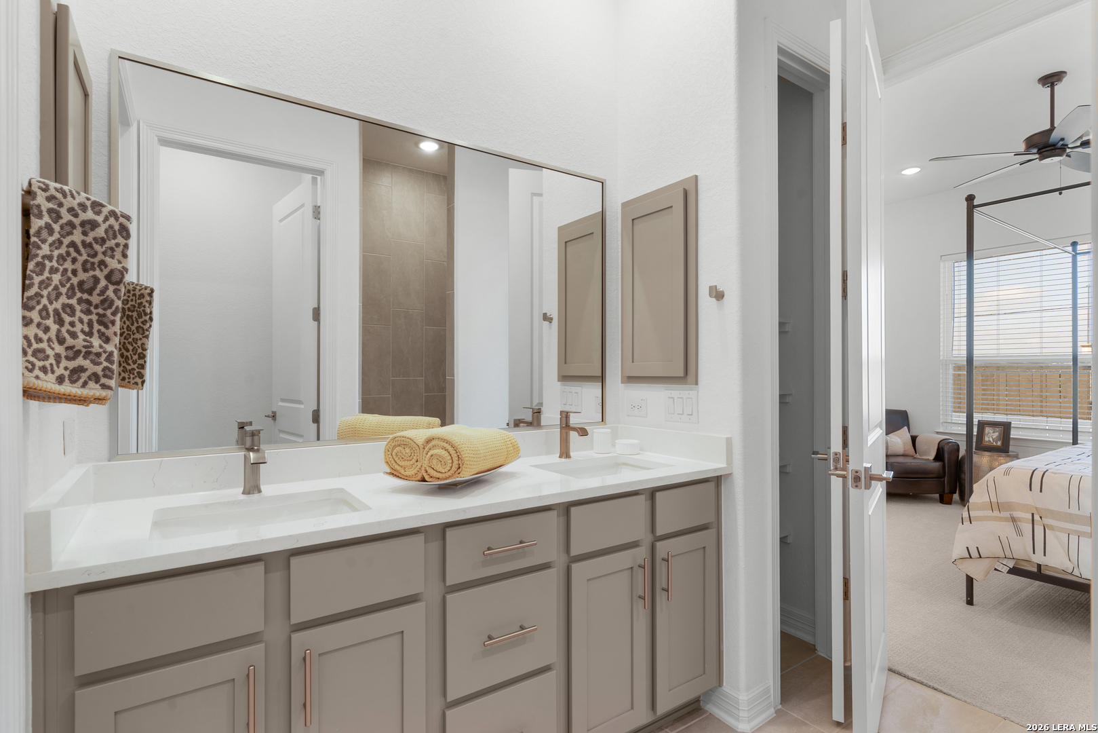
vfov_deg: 70.5
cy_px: 366
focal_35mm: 17
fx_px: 519
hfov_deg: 93.3
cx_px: 549
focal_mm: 17
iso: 100
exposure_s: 1/2
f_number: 9
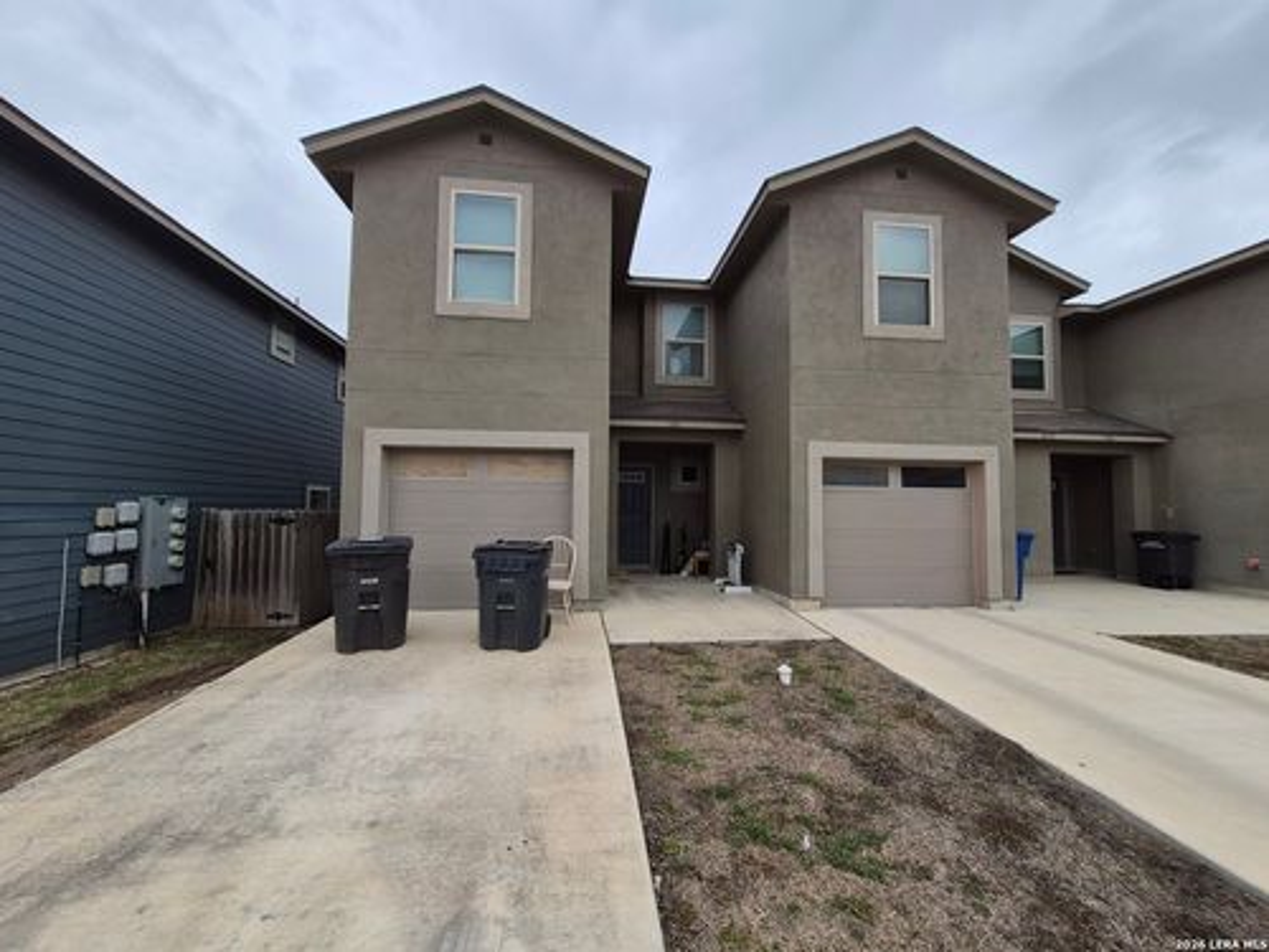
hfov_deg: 106.2
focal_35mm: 13
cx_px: 634
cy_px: 476
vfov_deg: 89.9
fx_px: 477
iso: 50
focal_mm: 1.74
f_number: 2.2
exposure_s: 1/1668
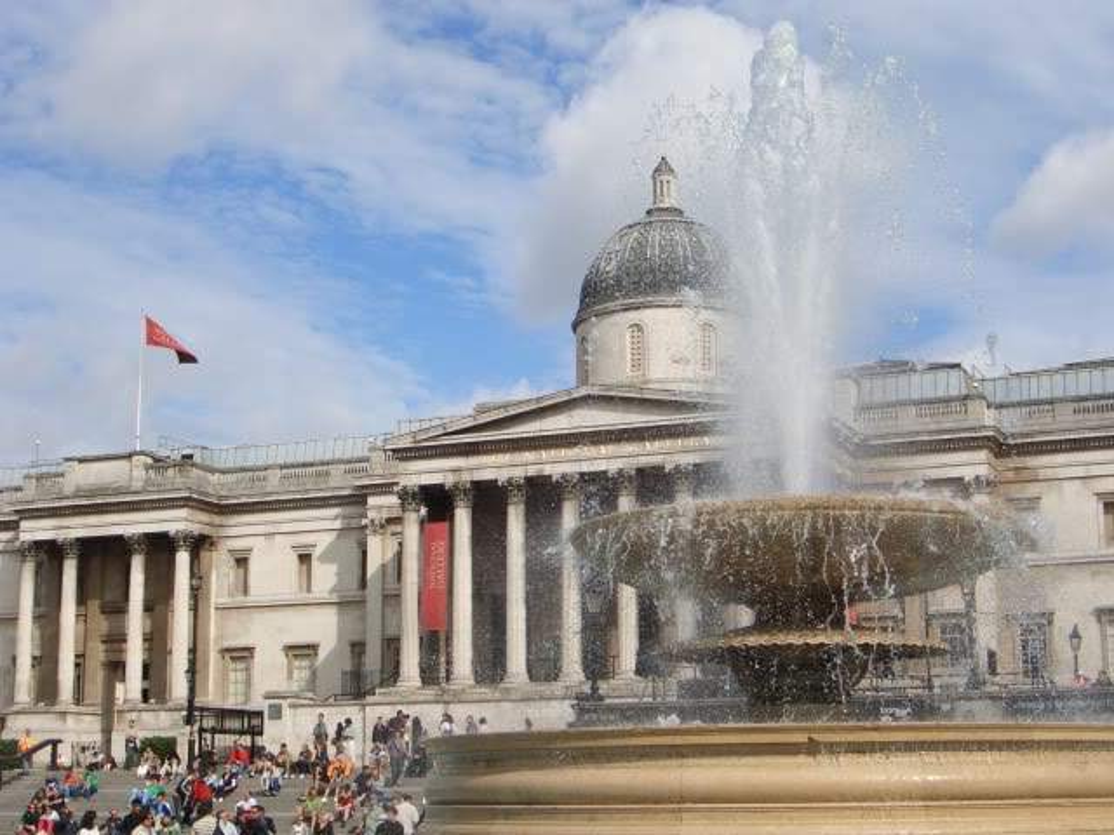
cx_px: 557
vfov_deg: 26.6
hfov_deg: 34.9
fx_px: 1770
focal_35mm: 55
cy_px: 418
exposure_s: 1/500
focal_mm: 11.4
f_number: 5.6
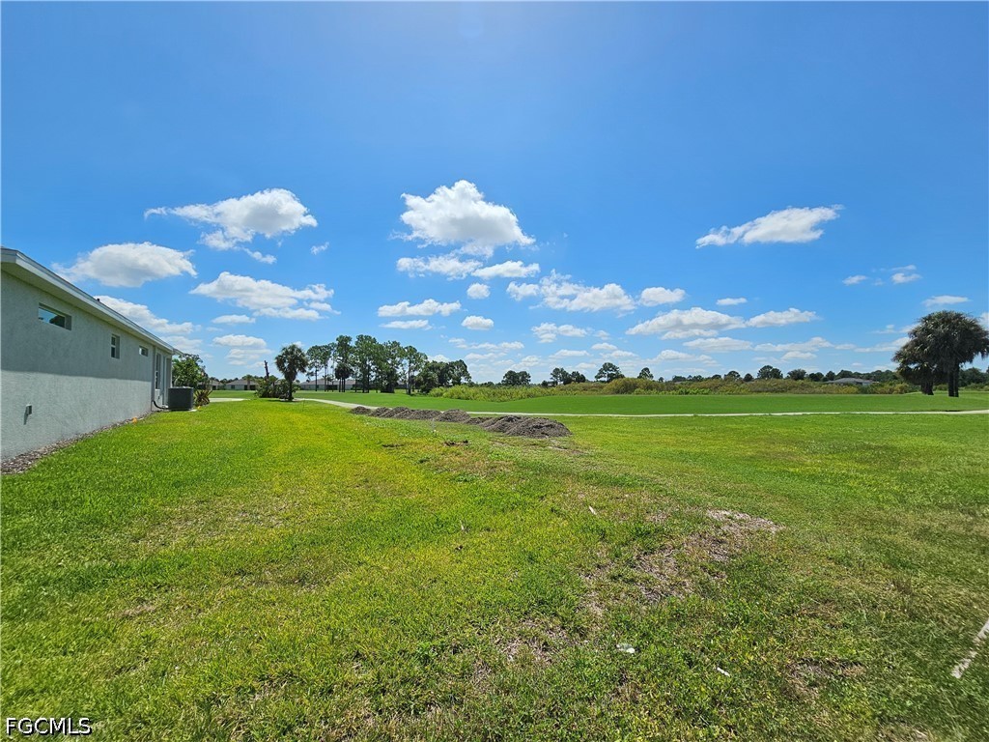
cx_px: 494
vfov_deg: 89.9
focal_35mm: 13
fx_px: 371
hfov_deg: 106.2
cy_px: 371
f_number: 2.2
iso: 50
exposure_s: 1/5638
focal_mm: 2.2
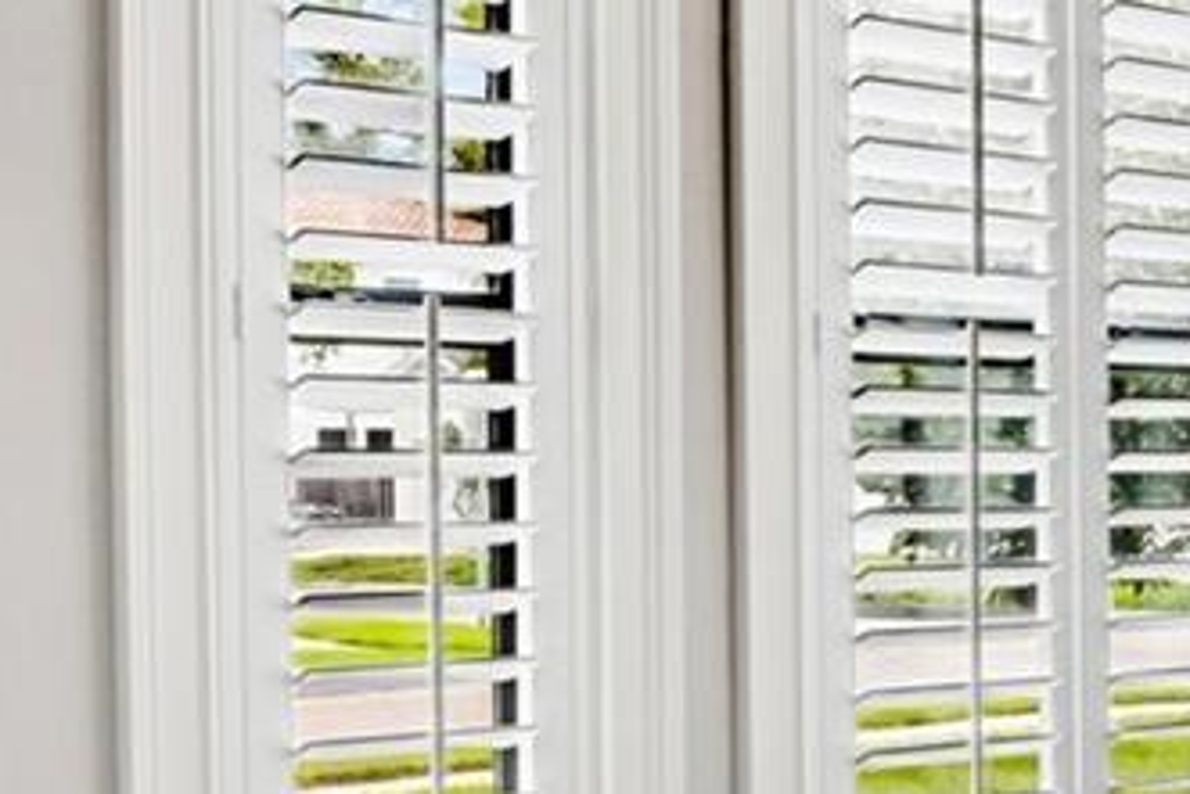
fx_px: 2877
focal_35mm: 87
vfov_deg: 15.7
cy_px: 564
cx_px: 1834
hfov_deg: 19.9
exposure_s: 1/15
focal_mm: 18
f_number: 8
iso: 400
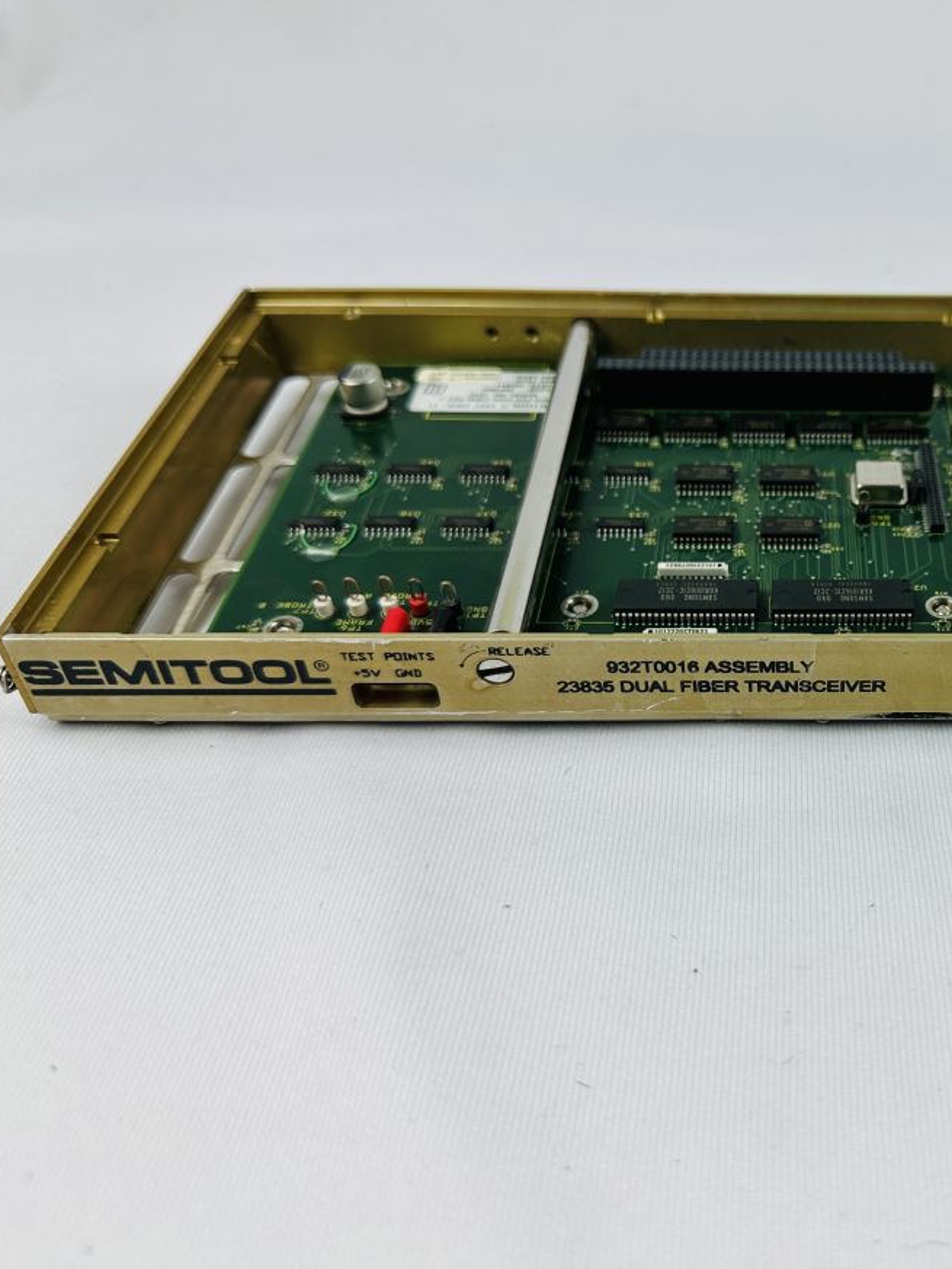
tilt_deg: -36.8
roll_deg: -2.7
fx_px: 1210
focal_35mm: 33
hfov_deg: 40.2
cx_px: 831
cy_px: 622
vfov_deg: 55.3
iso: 64
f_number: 1.78
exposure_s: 1/120
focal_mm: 6.86
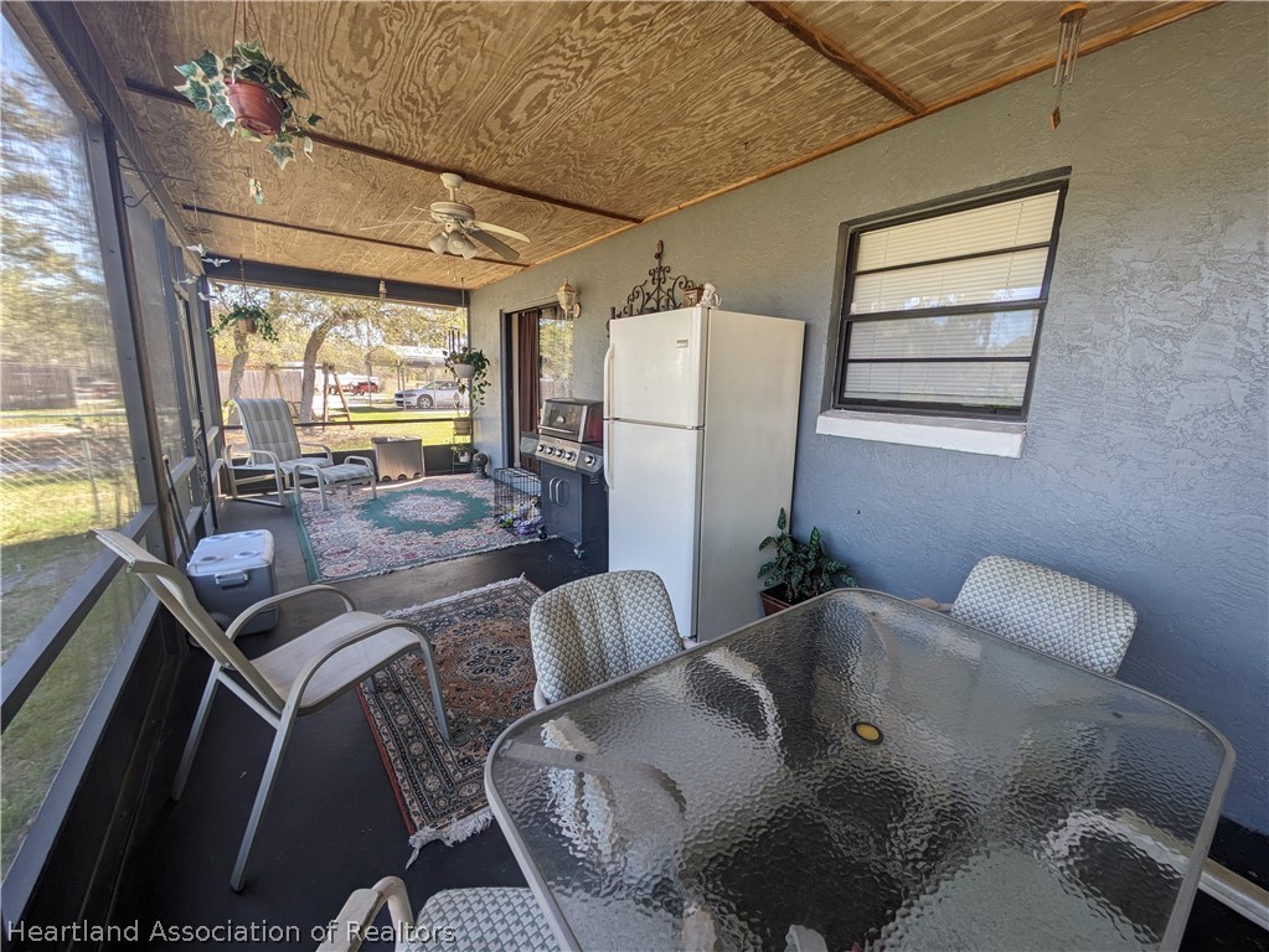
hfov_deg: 102.0
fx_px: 513
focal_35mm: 14
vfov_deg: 85.7
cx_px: 634
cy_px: 476
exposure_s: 1/173
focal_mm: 1.83
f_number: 2.2
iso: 53
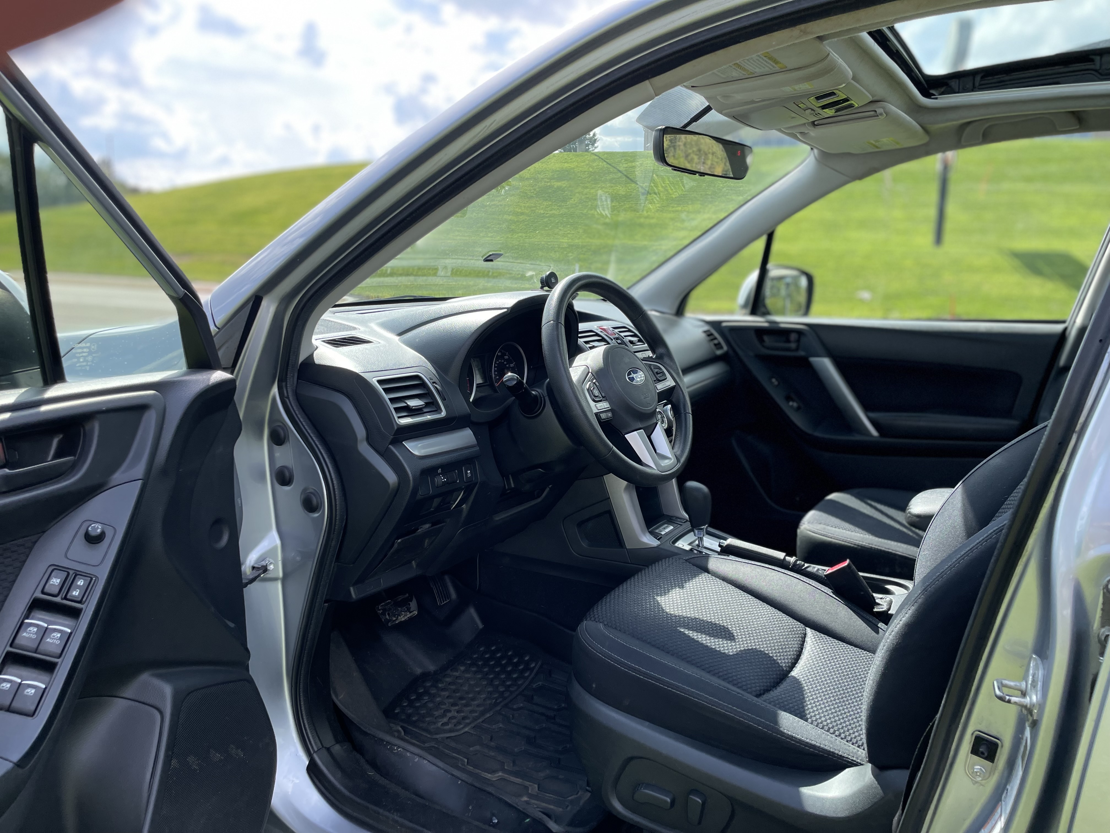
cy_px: 416
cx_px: 555
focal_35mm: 26
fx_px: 834
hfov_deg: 67.3
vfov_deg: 53.1
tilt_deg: -10.7
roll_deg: +0.8
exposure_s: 1/1033
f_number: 1.6
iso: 50
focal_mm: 4.2
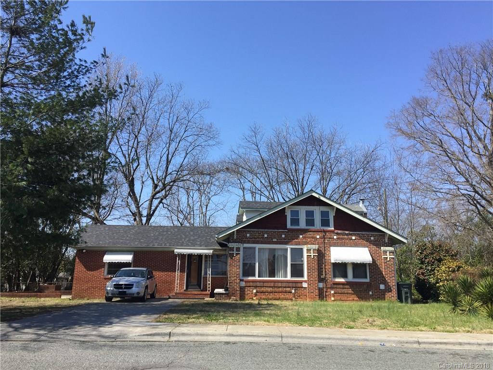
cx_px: 246
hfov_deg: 61.7
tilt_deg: +13.9
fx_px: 413
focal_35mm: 29
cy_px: 185
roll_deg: -1.9
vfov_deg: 48.2
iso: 32
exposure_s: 1/1163
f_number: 2.2
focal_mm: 4.15
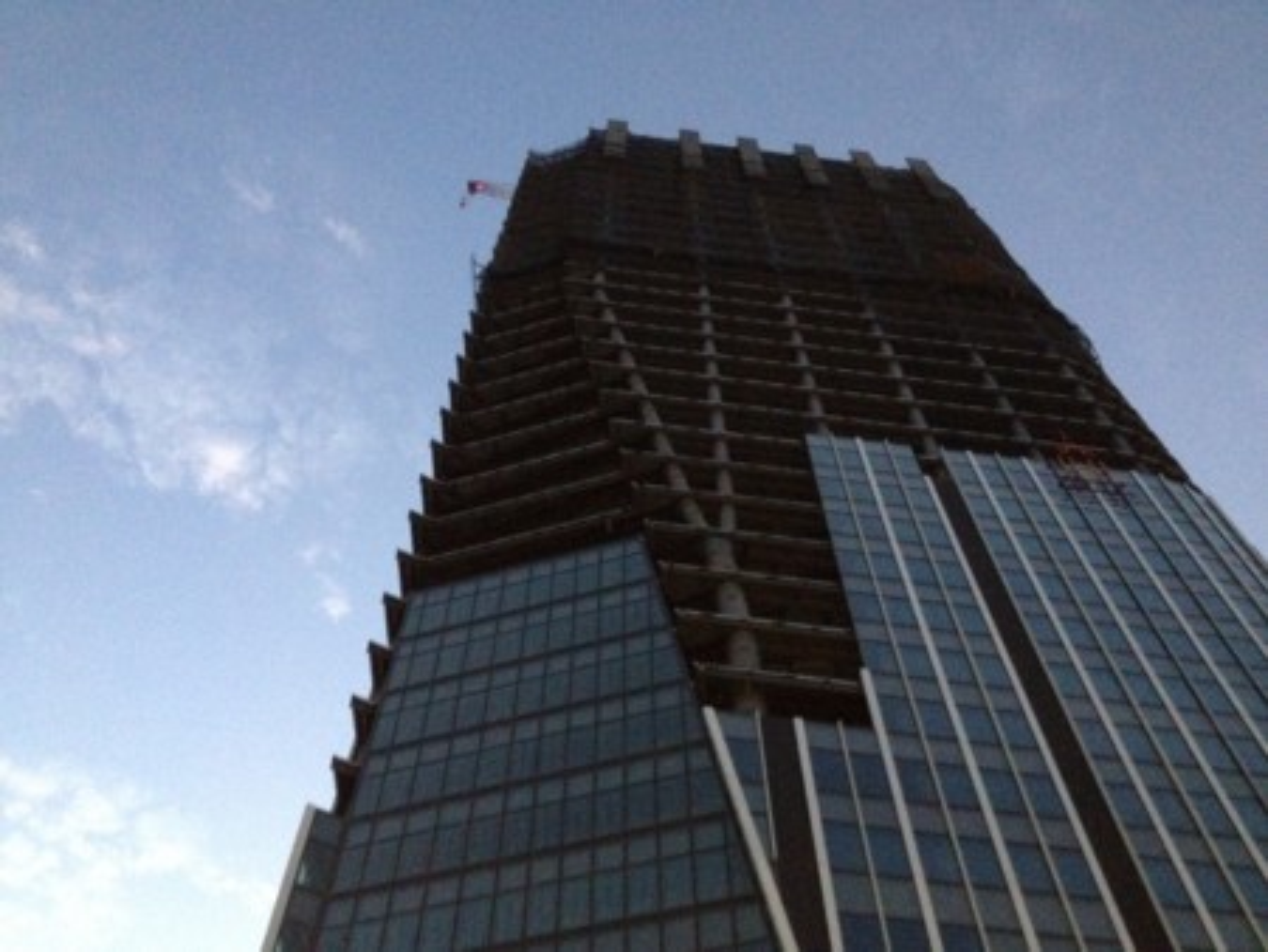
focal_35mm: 35
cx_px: 634
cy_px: 476
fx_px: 1283
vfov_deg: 40.7
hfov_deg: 52.6
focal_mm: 4.28
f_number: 2.4
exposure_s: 1/15
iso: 800
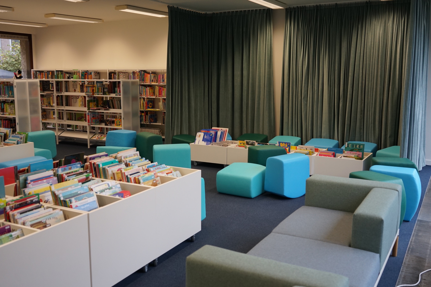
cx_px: 216
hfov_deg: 54.4
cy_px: 144
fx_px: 419
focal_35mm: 35
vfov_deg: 37.8
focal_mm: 35
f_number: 4
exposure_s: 1/160
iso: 800
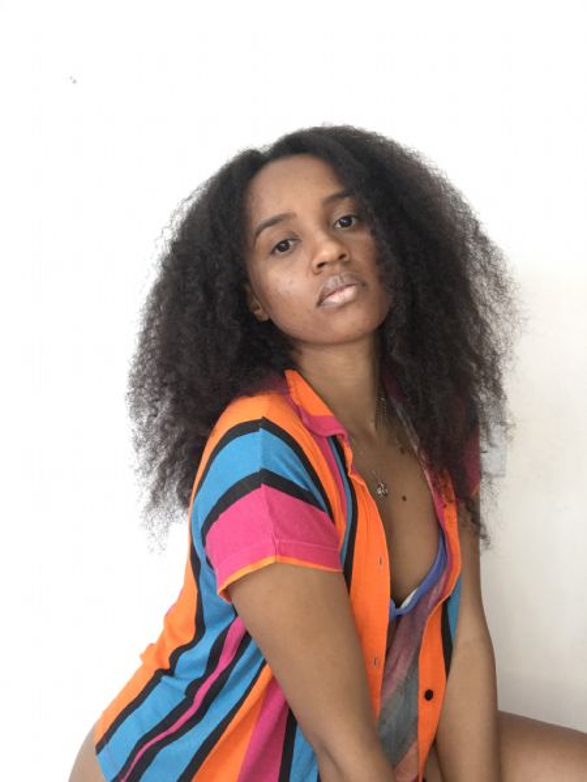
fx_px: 723
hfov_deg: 44.2
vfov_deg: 56.8
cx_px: 294
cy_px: 391
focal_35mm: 32
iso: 100
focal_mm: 2.87
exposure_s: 1/30
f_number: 2.2
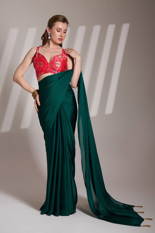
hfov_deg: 25.5
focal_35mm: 53
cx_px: 78
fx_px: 342
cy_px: 116
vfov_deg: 37.5
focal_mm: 53
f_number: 4.5
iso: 320
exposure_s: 1/160
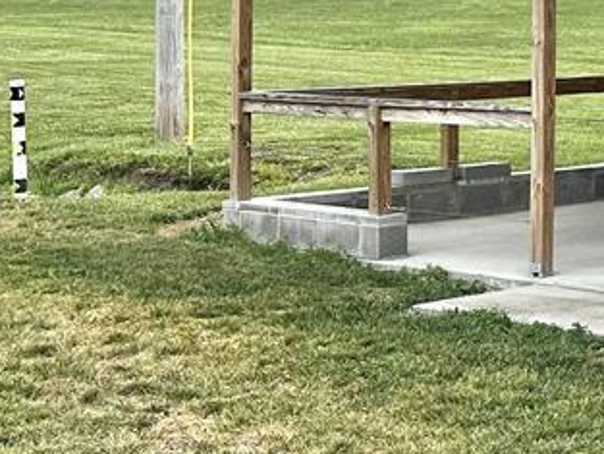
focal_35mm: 98
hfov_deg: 16.3
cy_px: -2
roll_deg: -0.7
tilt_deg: +0.5
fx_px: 1711
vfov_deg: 14.8
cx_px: 1133
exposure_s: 1/6211
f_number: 1.78
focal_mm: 6.86
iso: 80
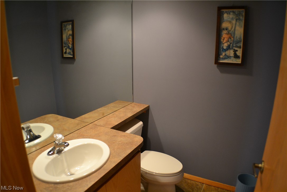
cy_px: 96
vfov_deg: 43.6
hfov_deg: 61.9
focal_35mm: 30
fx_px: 239
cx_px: 144
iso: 1000
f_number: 3.8
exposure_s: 1/60
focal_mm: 20
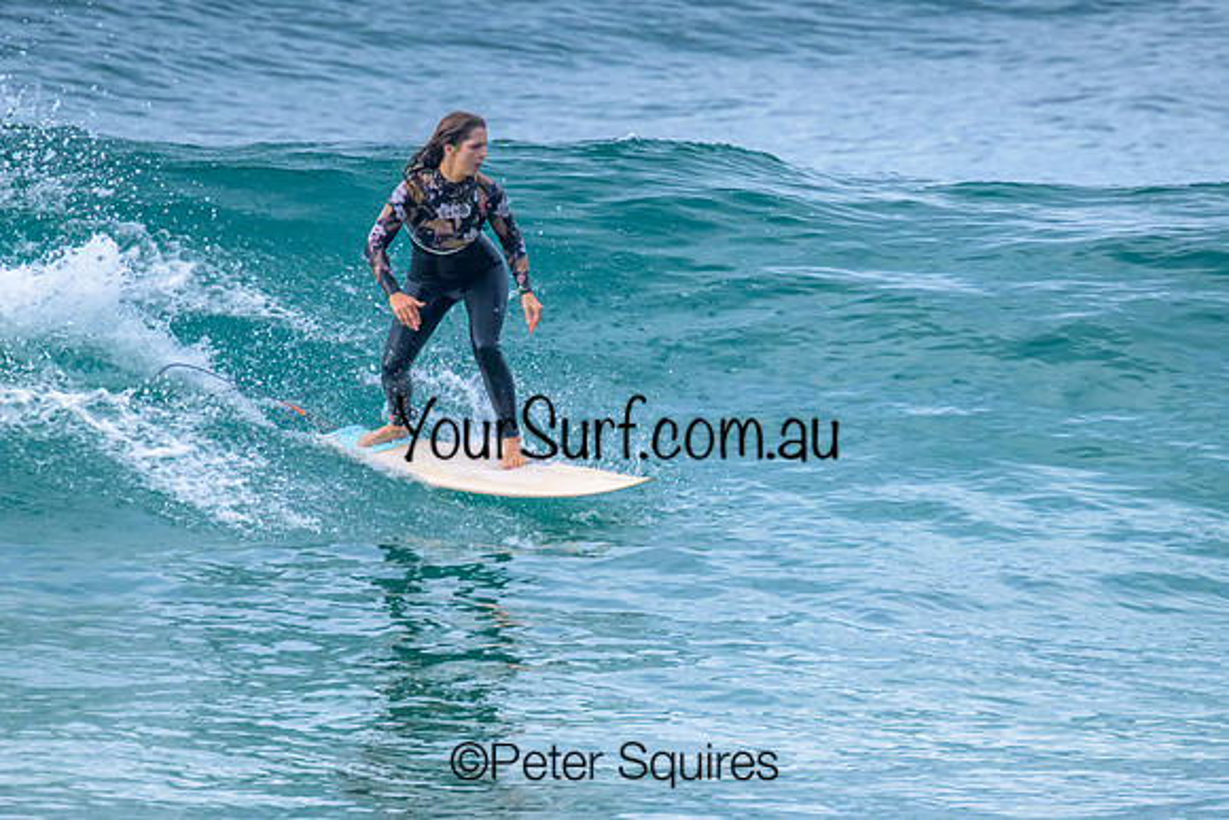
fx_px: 37524
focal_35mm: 1099
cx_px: 687
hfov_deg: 1.9
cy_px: 393
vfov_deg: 1.3
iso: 2200
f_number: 11
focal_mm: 800
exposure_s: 1/2000
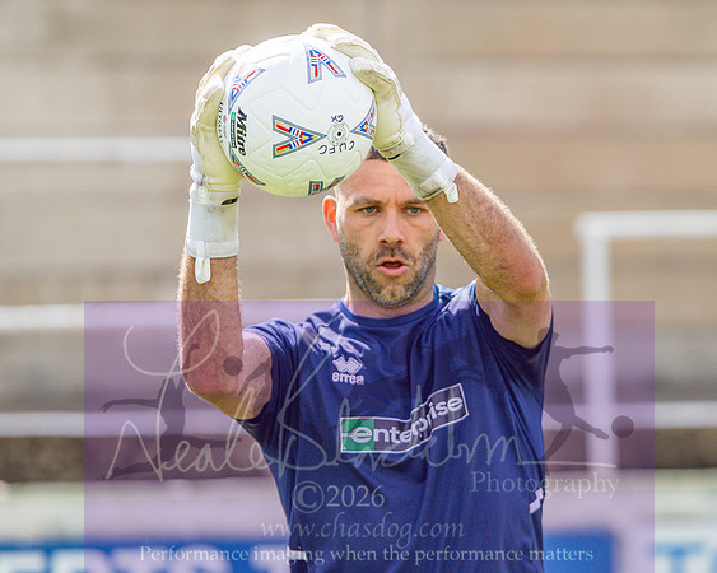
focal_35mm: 193
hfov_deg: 10.0
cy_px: 307
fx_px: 4092
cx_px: 494
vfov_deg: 8.0
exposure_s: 1/6400
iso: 200
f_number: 1.6
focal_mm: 85
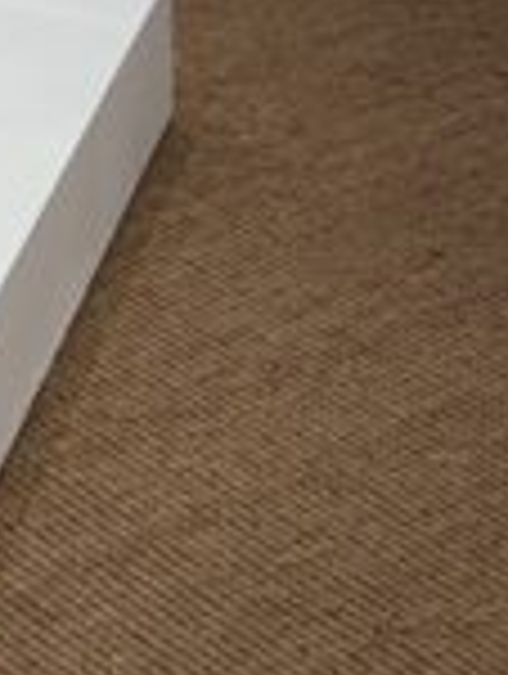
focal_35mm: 177
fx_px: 3454
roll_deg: +1.0
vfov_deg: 9.3
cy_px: -1228
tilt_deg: -4.0
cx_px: -495
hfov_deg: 8.0
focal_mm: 5.96
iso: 50
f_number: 1.6
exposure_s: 1/120
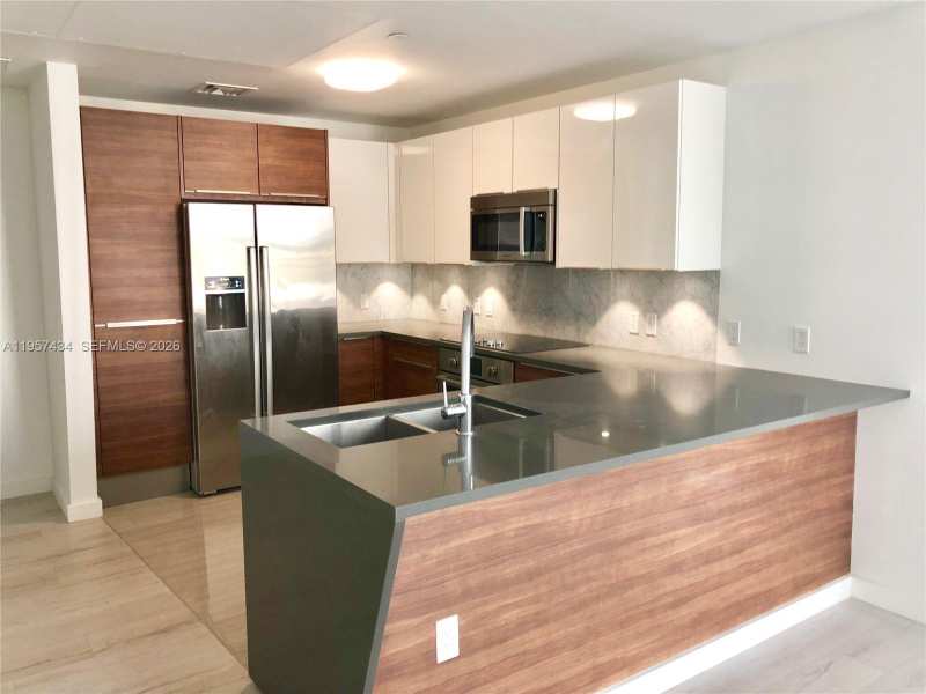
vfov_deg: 49.7
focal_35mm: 28
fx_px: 749
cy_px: 347
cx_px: 463
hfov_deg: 63.4
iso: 32
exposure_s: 1/24
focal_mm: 4
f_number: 1.8
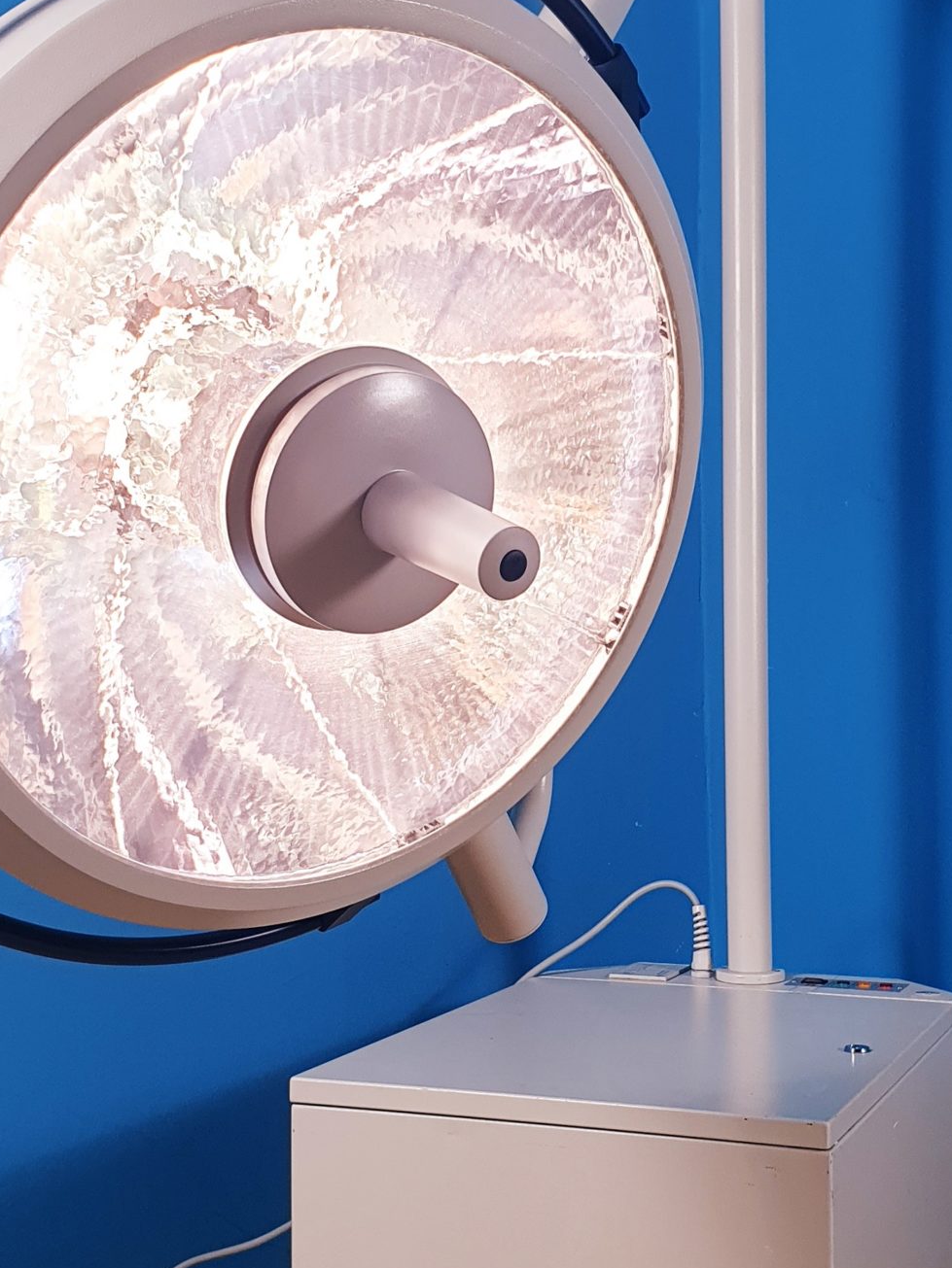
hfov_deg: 28.5
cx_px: 545
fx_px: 1870
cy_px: 707
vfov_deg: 37.4
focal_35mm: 51
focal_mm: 4.3
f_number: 2.4
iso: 64
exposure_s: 1/50
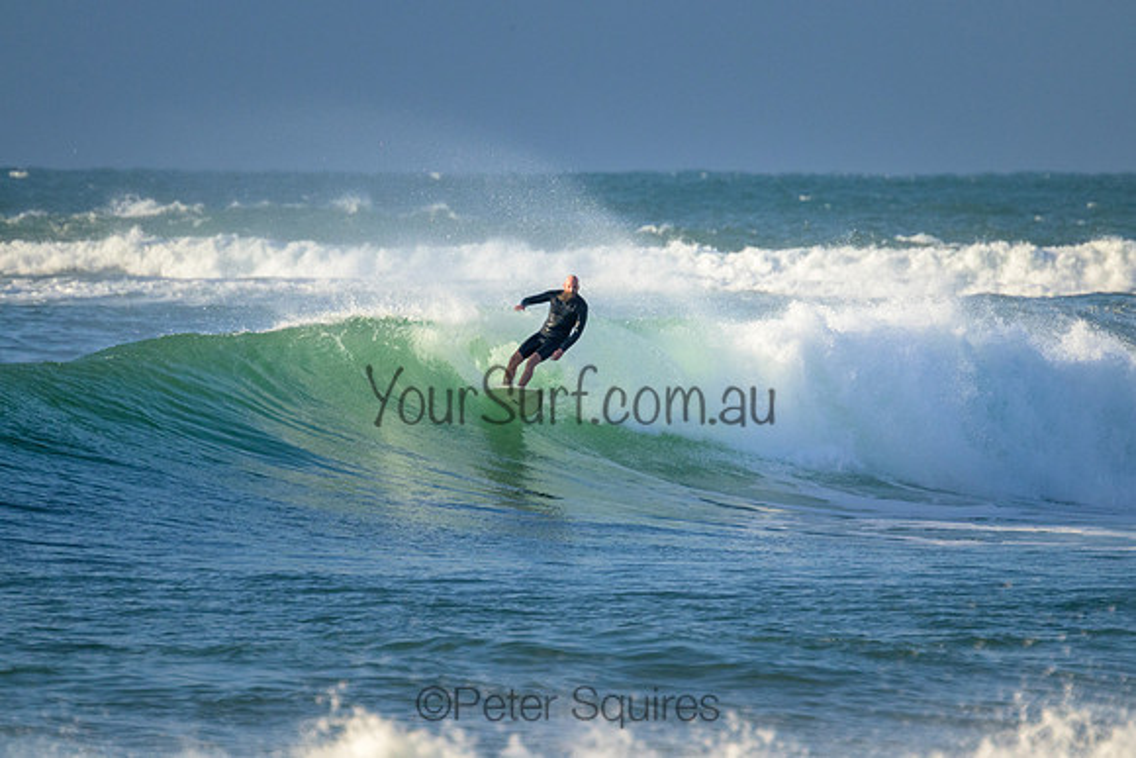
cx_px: 568
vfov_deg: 1.7
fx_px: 26013
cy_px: 379
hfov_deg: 2.5
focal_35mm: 824
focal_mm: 800
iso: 2000
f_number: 11
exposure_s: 1/2000
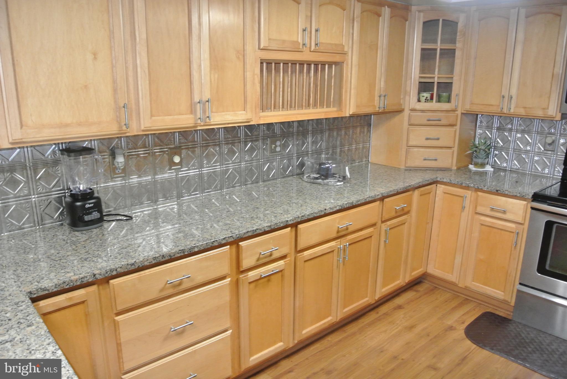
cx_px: 284
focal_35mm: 27
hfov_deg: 67.3
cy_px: 190
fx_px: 426
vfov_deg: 48.0
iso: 800
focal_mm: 10
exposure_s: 1/60
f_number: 3.5
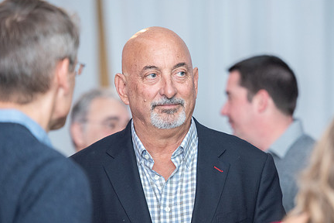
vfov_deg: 5.8
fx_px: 2180
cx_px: 213
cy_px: 113
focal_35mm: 235
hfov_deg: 8.8
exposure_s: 1/200
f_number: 2.8
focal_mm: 175
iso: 1600
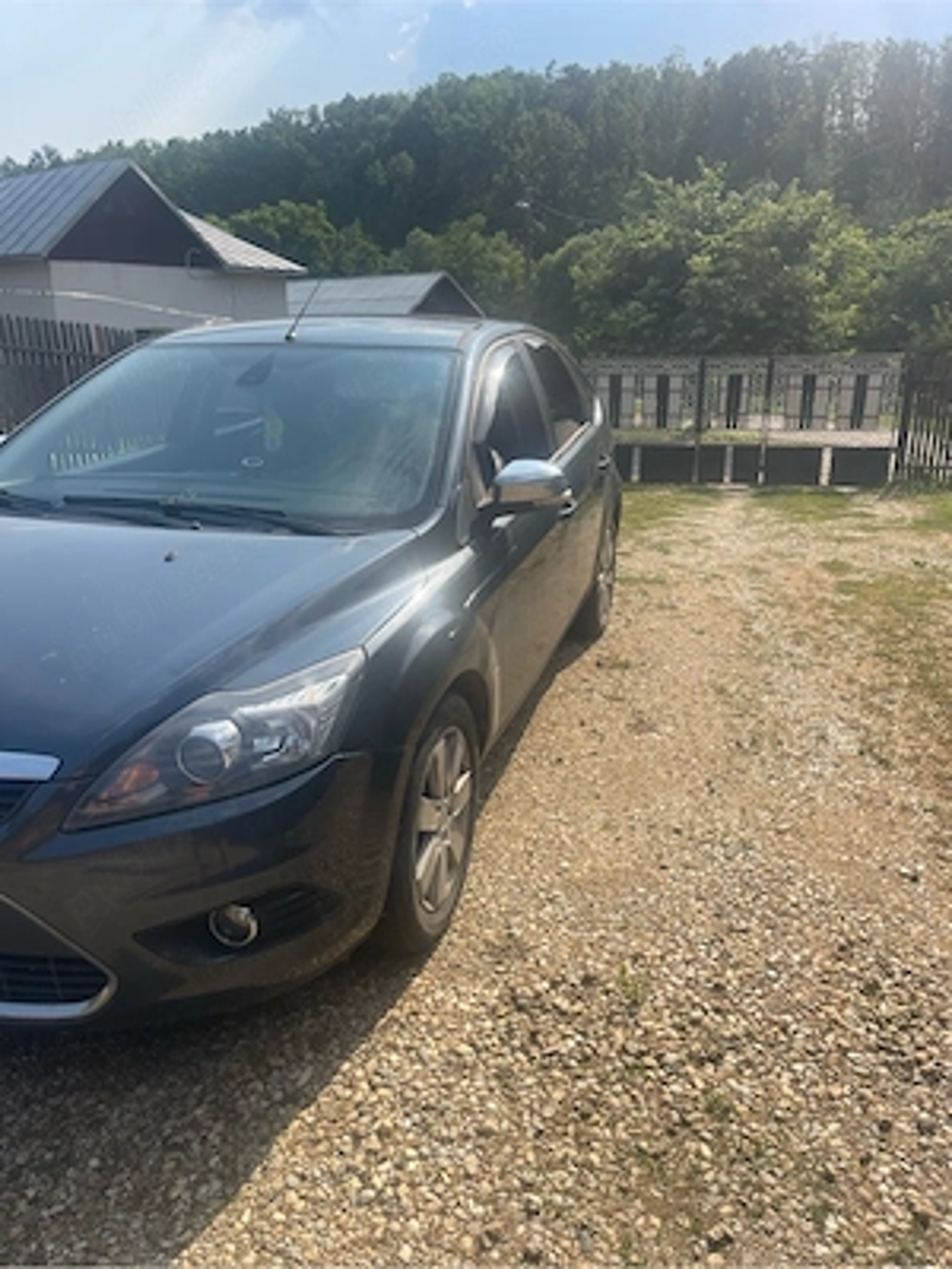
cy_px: 634
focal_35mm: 25
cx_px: 476
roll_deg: +0.8
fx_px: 917
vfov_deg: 69.4
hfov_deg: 54.9
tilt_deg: -17.9
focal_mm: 5.1
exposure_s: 1/2545
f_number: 1.6
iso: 32
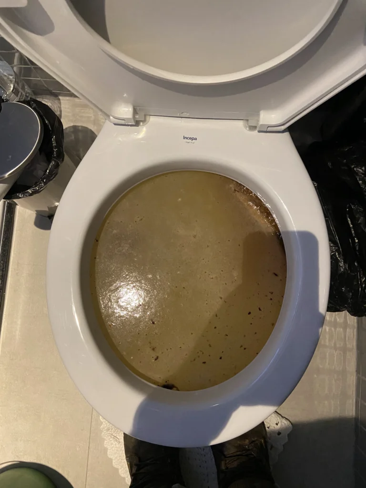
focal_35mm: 26
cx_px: 183
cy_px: 244
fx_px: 367
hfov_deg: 53.1
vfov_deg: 67.3
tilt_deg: -83.0
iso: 500
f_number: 1.8
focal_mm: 4.2
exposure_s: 1/60
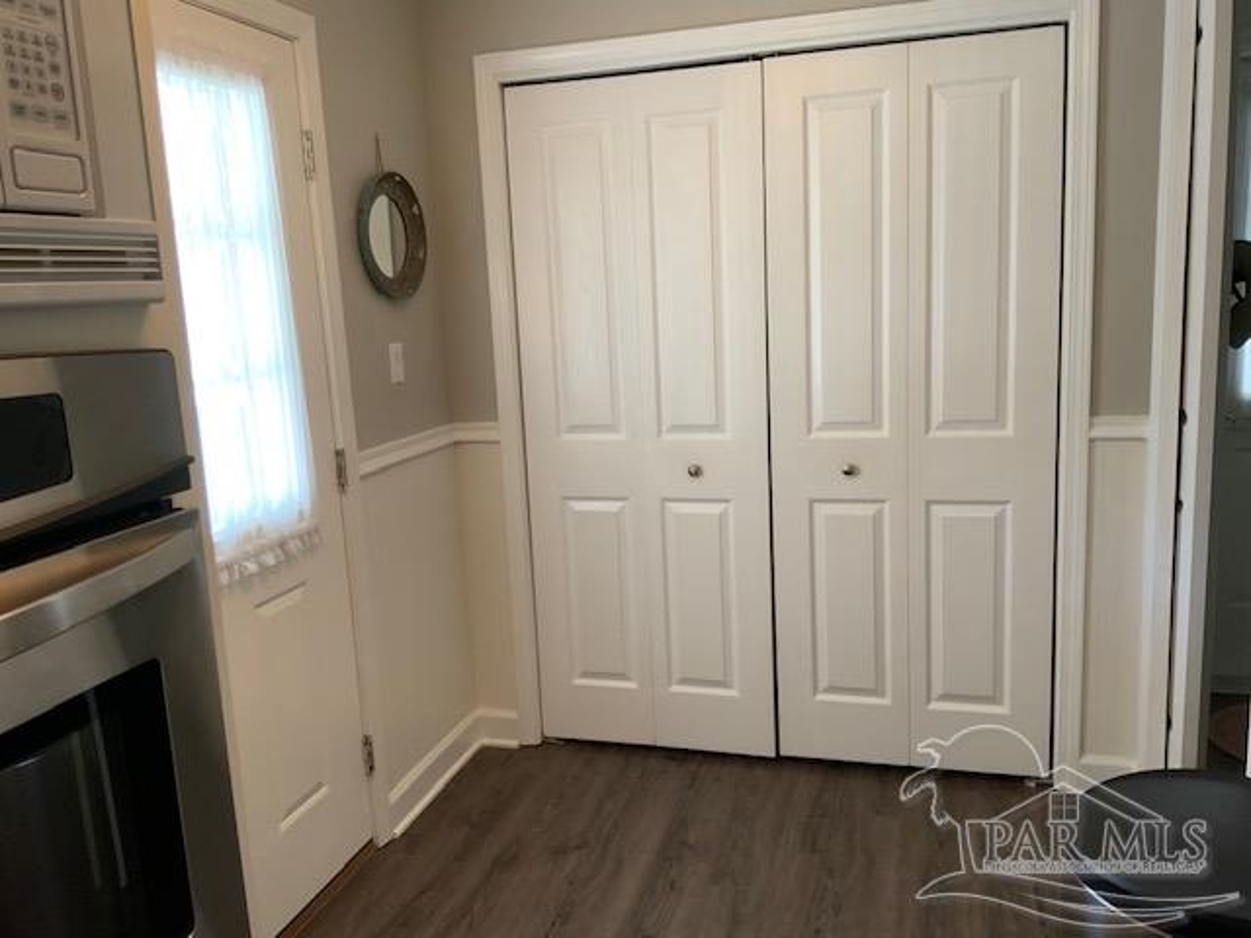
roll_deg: +2.2
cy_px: 469
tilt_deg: -10.6
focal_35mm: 29
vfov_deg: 48.2
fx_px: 1048
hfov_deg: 61.7
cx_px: 626
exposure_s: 1/60
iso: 125
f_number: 1.8
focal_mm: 3
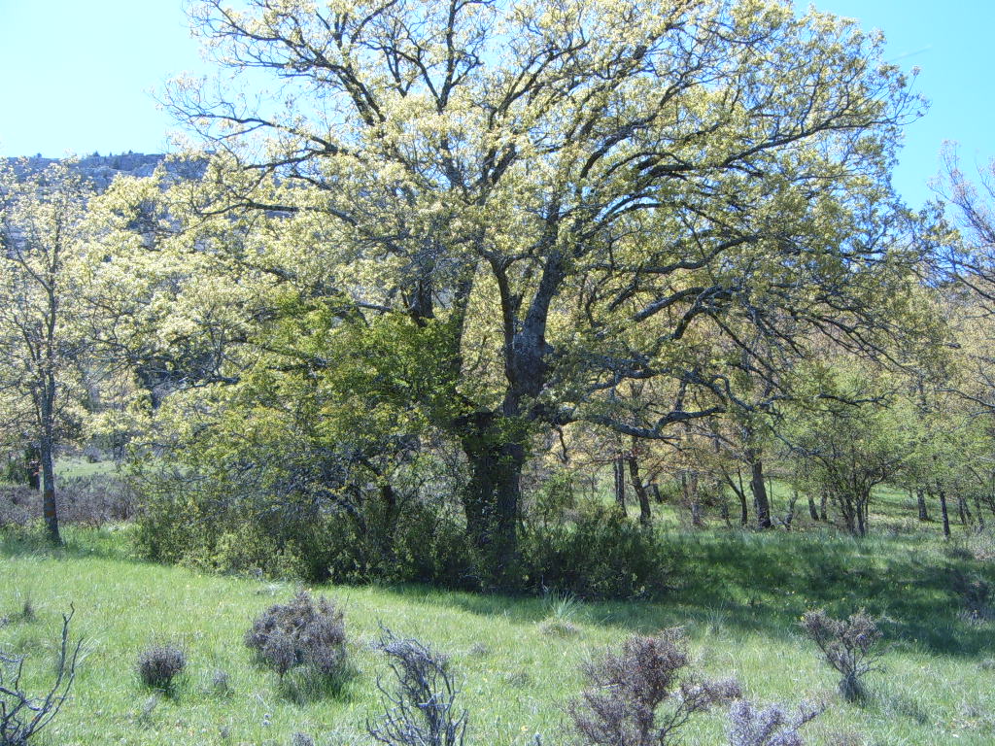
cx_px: 498
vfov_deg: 38.7
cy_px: 373
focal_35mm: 37
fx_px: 1064
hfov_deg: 50.1
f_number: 6
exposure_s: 1/90
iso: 63
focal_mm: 6.2
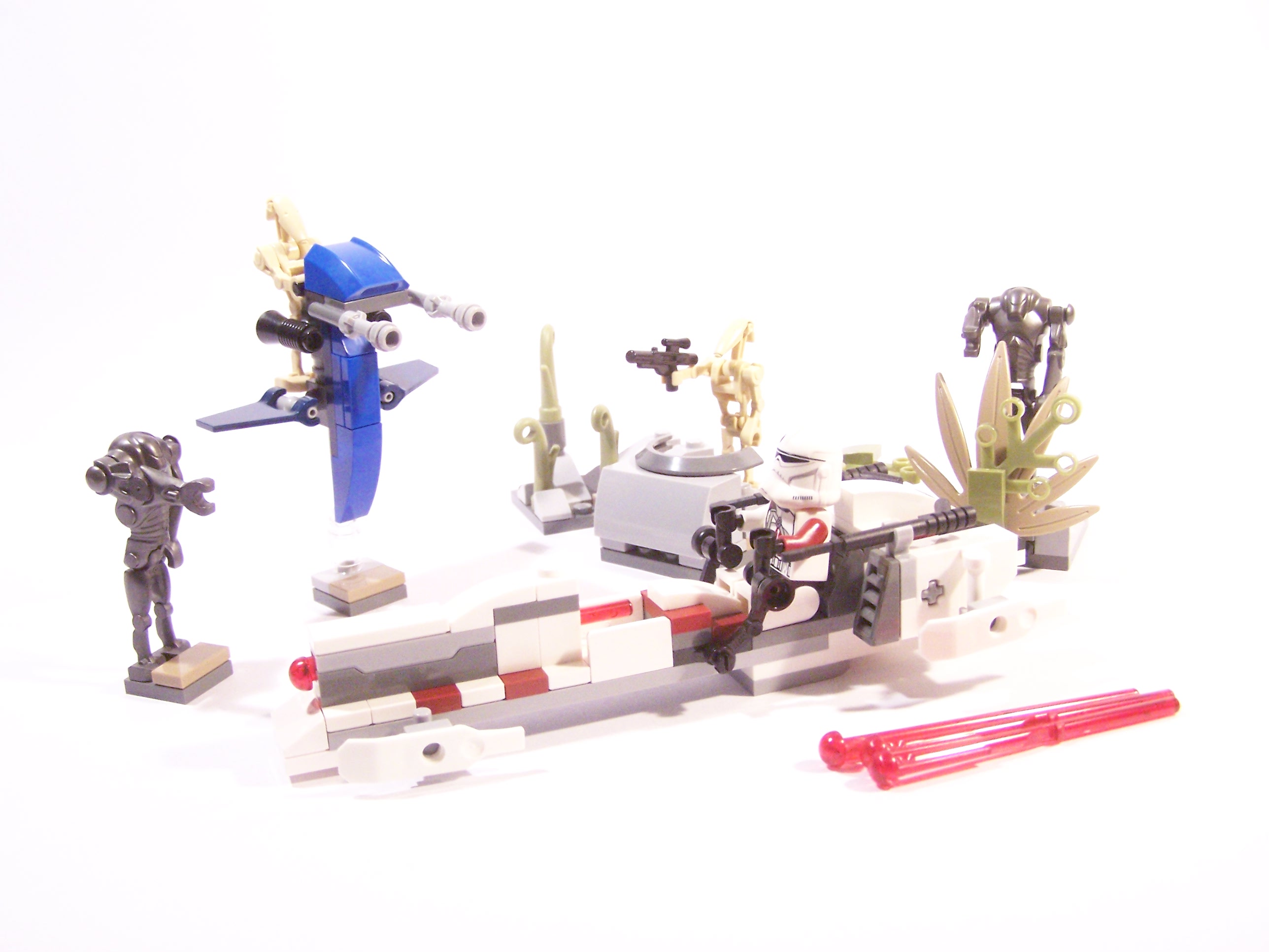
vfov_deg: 37.7
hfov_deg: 49.0
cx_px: 634
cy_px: 476
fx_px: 1393
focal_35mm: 38
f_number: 3.2
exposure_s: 1/30
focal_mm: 6.3
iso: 400
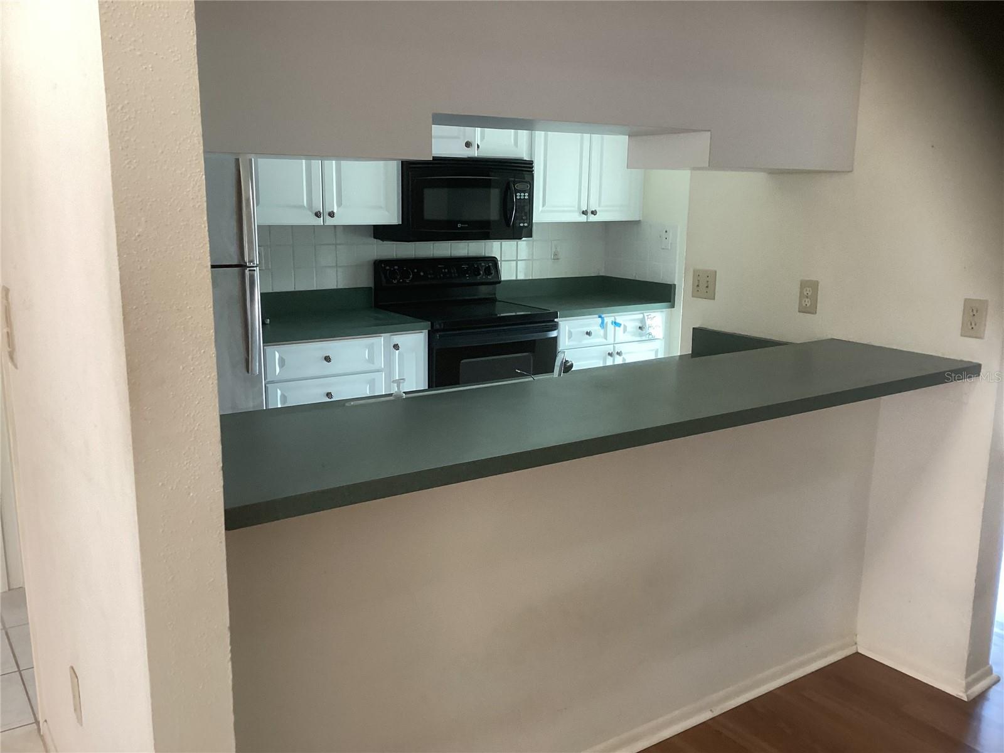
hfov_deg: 58.4
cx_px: 502
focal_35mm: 31
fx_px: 899
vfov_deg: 45.4
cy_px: 376
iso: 160
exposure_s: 1/60
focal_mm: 3.3
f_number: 2.4
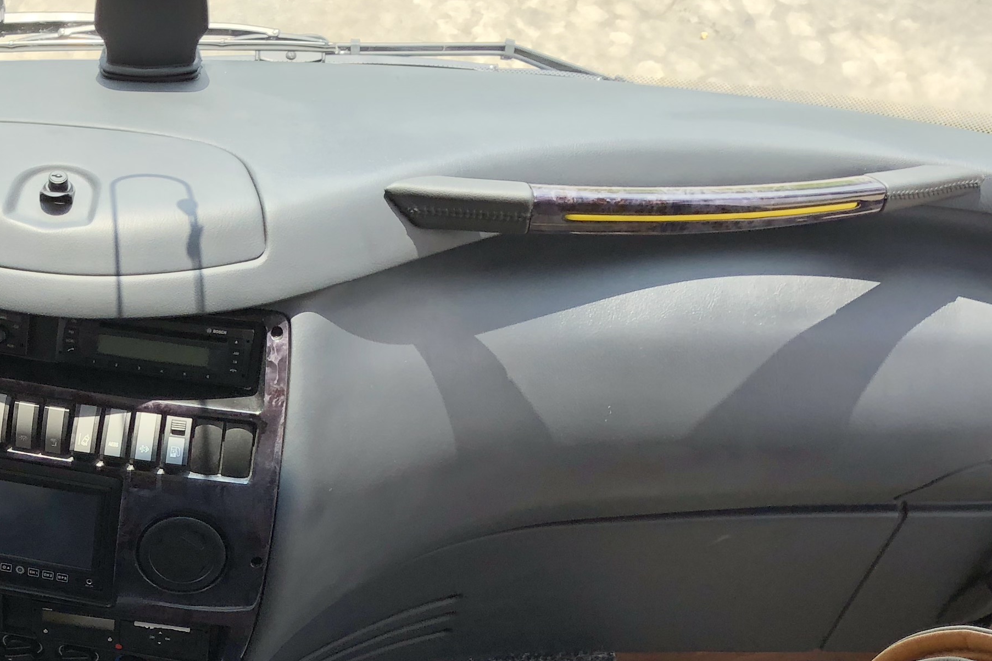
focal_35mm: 65
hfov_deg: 29.4
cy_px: 598
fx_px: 1791
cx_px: 59
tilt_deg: -54.0
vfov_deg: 20.5
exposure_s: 1/343
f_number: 1.8
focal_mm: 4
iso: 20
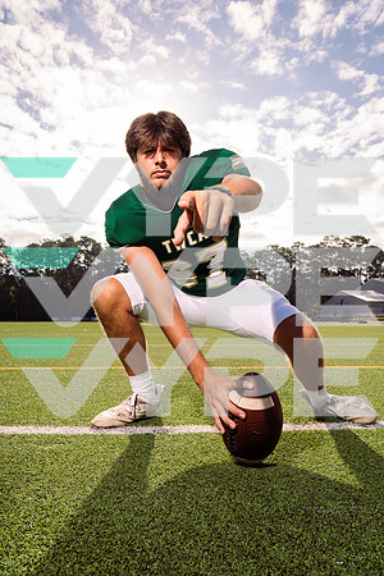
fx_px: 384
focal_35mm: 24
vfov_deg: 73.7
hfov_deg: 53.1
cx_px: 192
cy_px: 288
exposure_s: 1/250
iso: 100
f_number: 7.1
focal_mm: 24
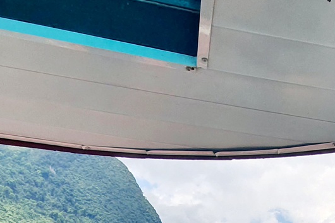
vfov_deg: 19.6
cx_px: 272
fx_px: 474
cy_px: 402
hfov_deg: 37.4
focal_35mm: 51
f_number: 2.2
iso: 50
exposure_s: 1/833
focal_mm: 1.8
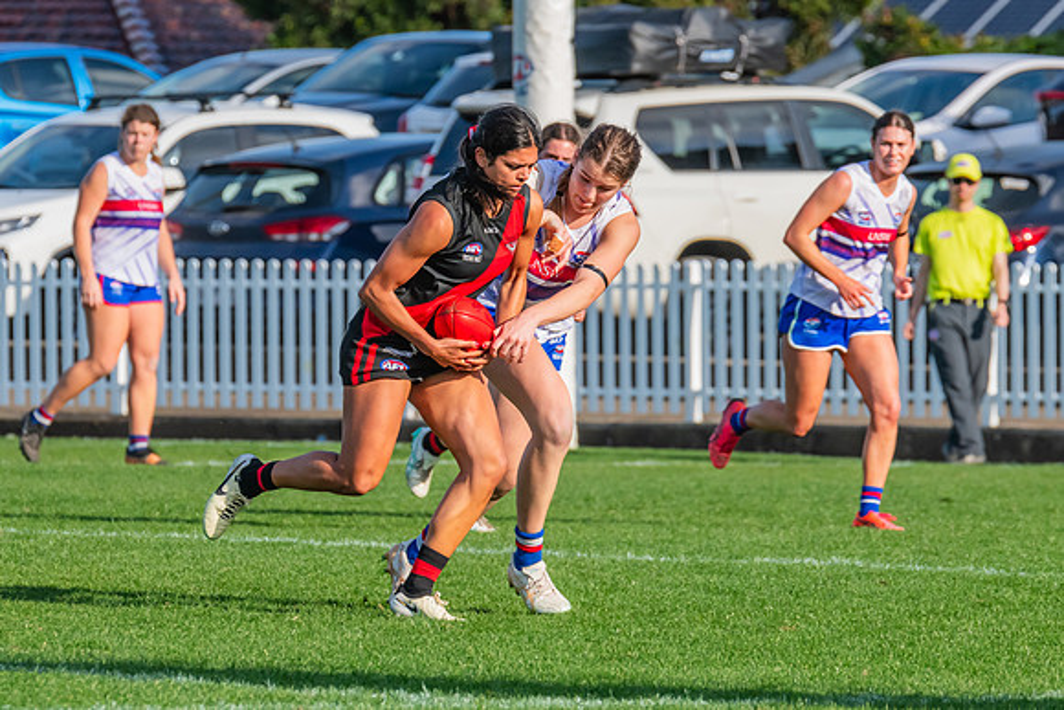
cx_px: 426
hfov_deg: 3.9
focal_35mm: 527
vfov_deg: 2.6
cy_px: 304
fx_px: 15566
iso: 800
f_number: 10
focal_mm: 360
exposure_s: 1/1250
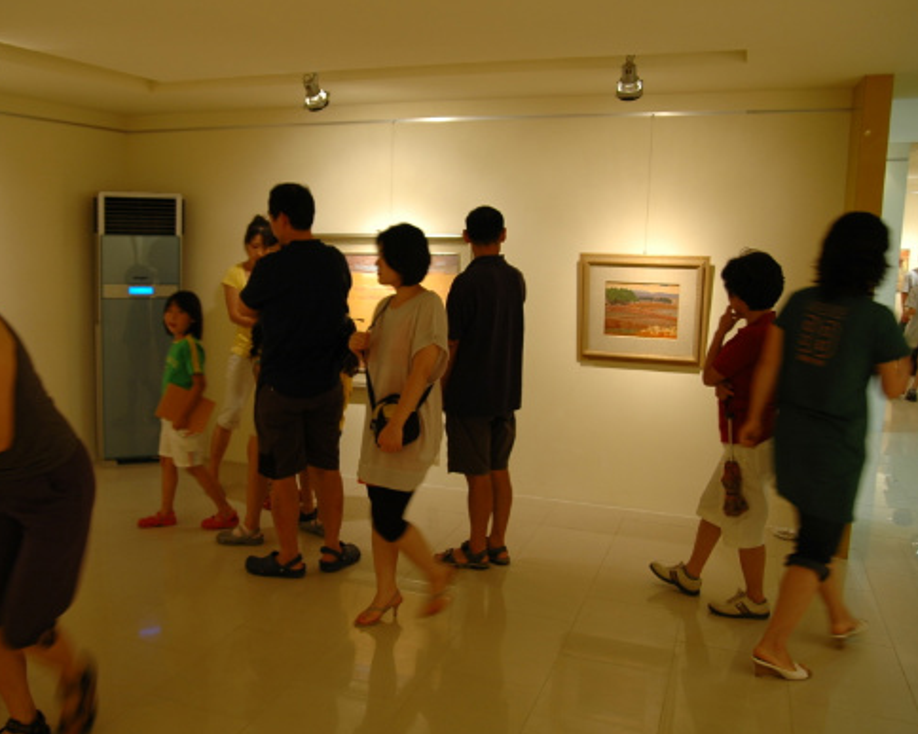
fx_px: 859
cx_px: 385
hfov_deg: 56.0
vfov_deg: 46.3
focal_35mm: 32
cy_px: 354
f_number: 2.8
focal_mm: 17
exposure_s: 1/20
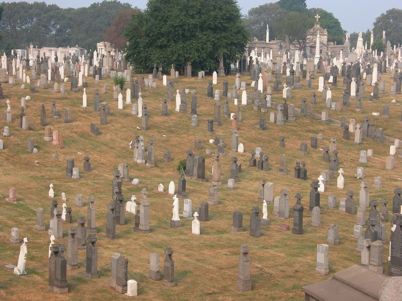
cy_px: 150
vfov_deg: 16.8
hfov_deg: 22.3
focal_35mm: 88
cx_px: 201
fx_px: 1022
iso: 100
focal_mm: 22.3
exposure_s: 1/409
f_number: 3.9
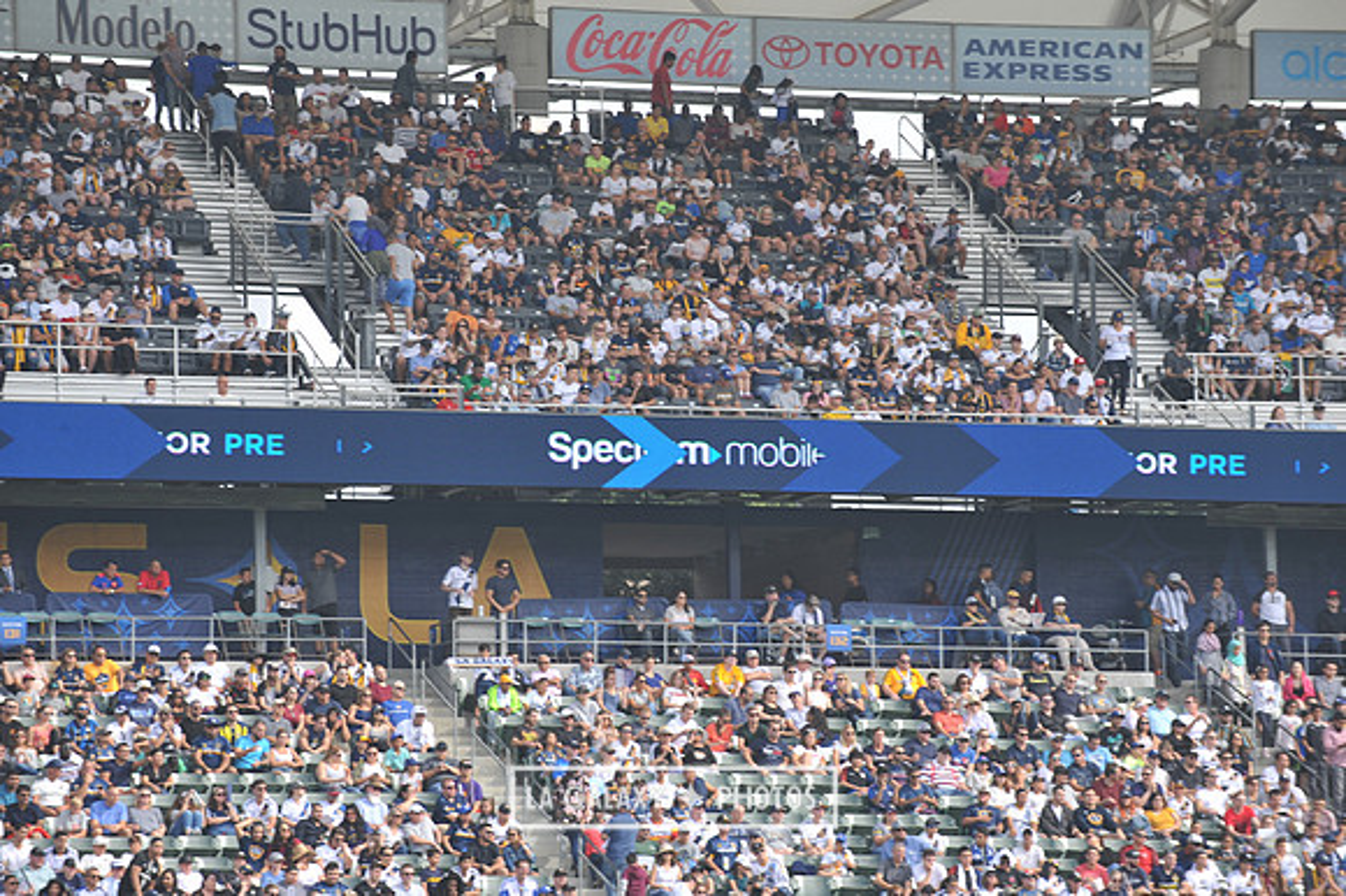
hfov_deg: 10.3
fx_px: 7473
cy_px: 448
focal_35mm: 200
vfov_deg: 6.9
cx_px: 673
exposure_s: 1/200
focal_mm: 200
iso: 200
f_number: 7.1
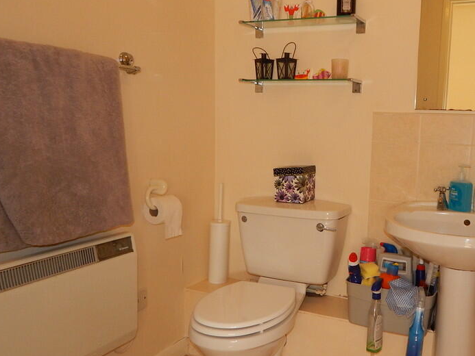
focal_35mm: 34
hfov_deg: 52.8
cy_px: 194
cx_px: 321
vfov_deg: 41.8
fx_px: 467
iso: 200
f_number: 3
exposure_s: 1/30
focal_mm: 4
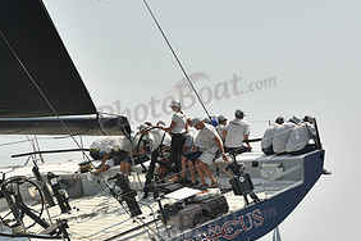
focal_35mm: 154
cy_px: 51
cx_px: 31
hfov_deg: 13.2
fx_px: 1544
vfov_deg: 8.9
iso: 250
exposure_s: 1/800
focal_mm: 75
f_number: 9
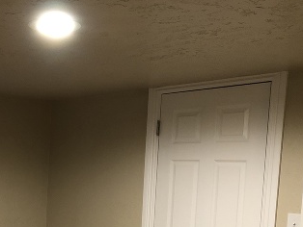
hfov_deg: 32.8
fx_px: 499
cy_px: 224
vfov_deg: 24.6
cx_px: 60
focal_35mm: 57
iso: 100
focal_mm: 3.99
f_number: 1.8
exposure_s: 1/15
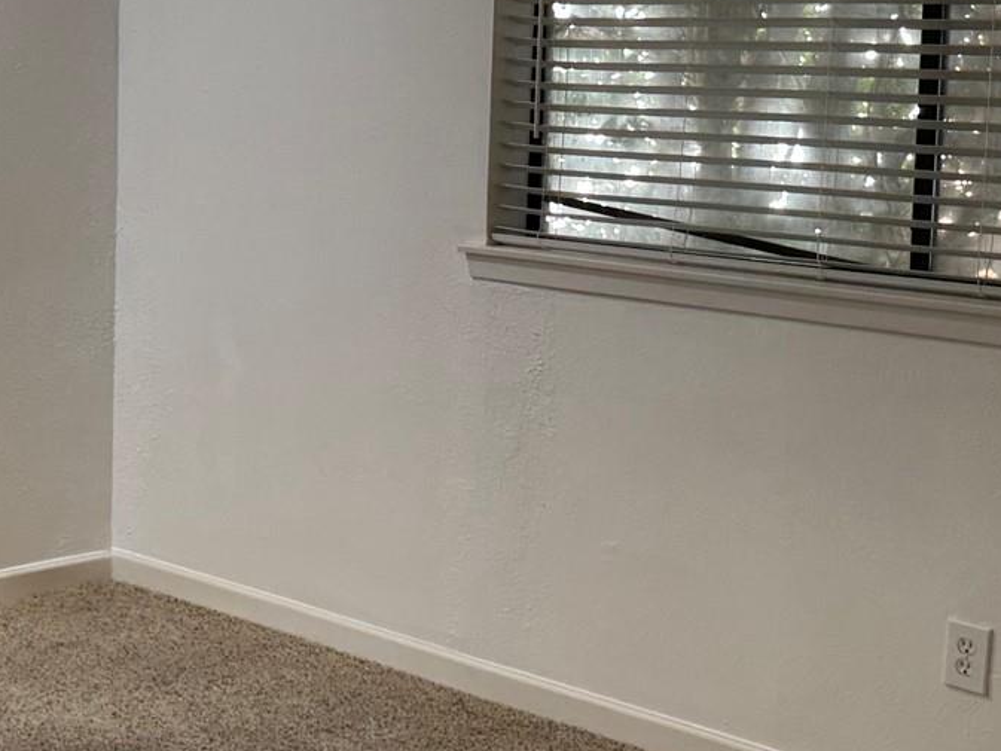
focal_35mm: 73
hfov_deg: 24.8
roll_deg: +0.2
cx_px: -101
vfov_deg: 20.0
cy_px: 192
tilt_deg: -5.4
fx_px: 2111
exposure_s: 1/120
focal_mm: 6.76
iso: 125
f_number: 1.78
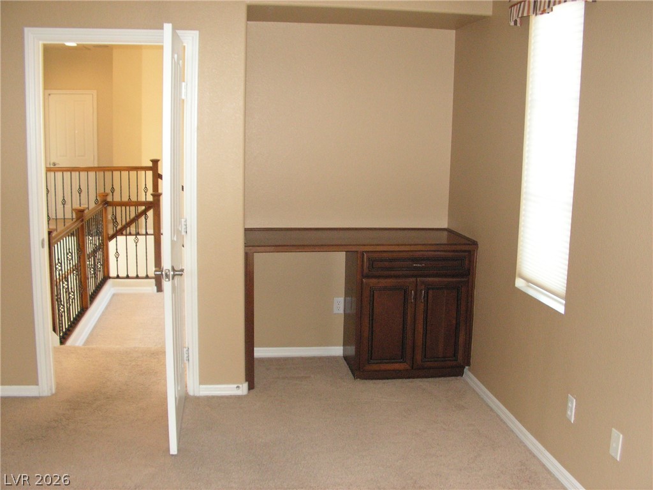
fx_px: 679
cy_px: 245
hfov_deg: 51.4
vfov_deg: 39.7
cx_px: 326
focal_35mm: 36
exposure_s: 1/40
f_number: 3.2
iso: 160
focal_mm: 6
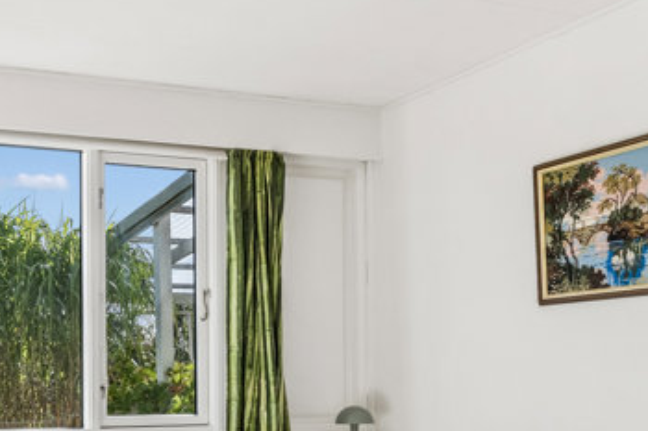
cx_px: 15
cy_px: 376
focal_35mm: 48
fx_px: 864
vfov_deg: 27.2
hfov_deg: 37.2
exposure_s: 1/30
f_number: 8
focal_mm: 14
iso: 200
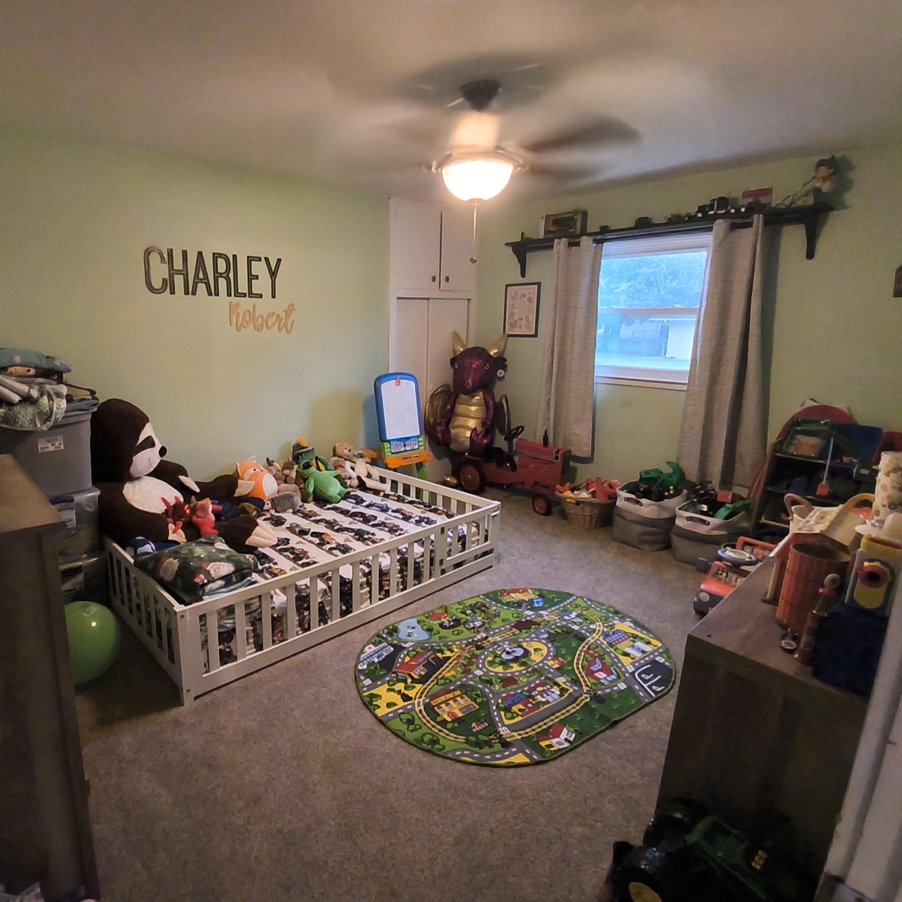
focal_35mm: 19
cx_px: 356
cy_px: 449
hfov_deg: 76.7
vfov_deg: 77.7
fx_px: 560
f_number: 2.2
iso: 640
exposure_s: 1/25
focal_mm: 1.46
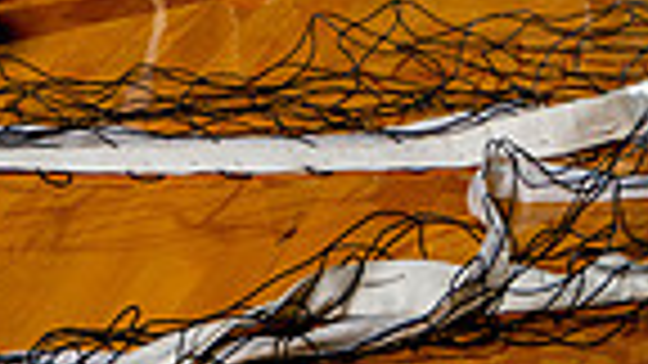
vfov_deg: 8.9
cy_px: -629
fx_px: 2028
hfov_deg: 18.0
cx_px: 108
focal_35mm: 118
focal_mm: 36
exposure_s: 1/250
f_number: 7.1
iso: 400
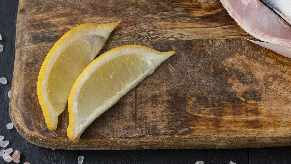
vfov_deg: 10.2
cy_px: -20
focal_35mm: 117
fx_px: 903
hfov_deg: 18.1
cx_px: 253
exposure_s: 1/160
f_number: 7.1
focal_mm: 43
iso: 800
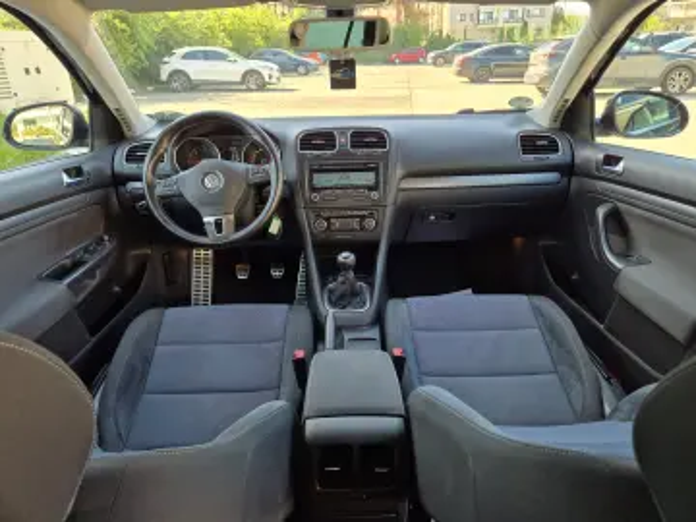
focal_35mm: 23
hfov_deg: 73.9
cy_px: 261
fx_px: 462
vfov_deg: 58.9
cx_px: 348
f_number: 1.8
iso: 50
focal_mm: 5.4
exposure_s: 1/180
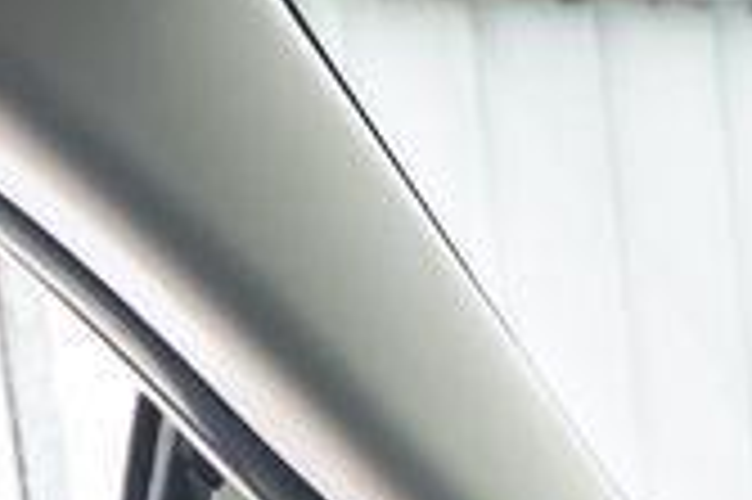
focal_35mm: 178
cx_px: 2292
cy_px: 1381
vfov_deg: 7.1
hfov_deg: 9.2
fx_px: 3715
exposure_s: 1/30
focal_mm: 29
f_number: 5.6
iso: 100
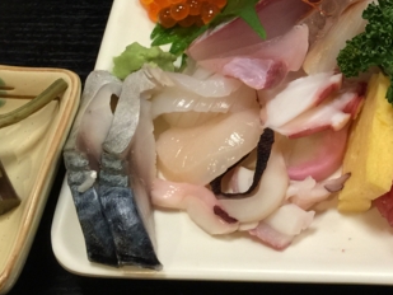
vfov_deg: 19.3
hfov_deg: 24.7
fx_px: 852
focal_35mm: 75
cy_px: 23
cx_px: 396
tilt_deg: -53.3
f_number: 2.2
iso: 64
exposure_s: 1/15
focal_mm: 4.15
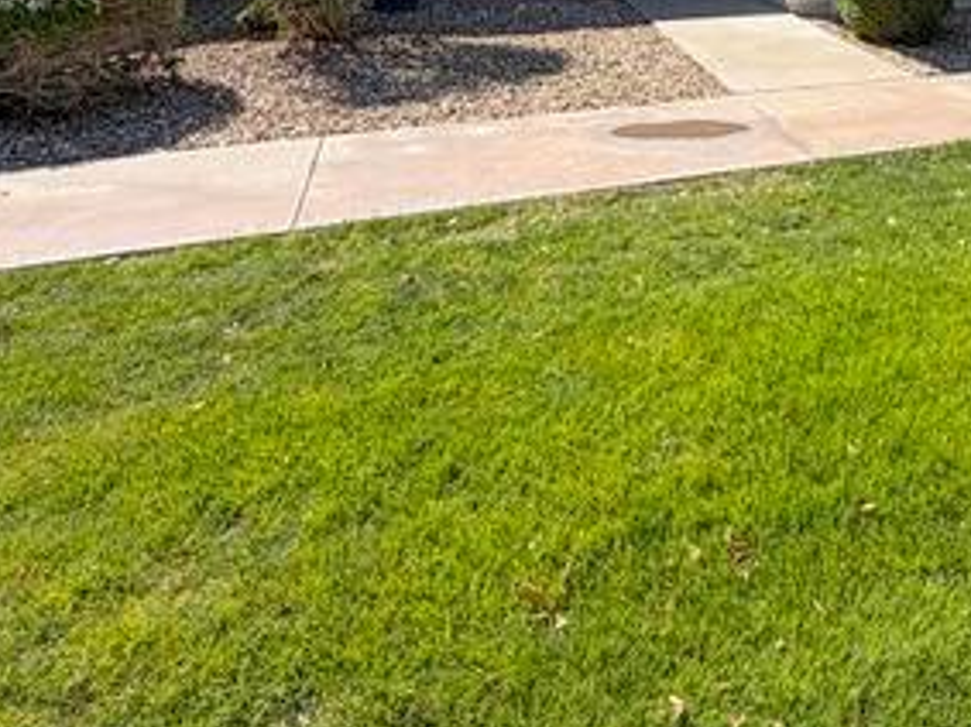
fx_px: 925
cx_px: 829
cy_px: -75
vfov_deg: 36.3
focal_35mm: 33
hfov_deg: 50.6
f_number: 2.2
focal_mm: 2.22
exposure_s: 1/770
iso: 25
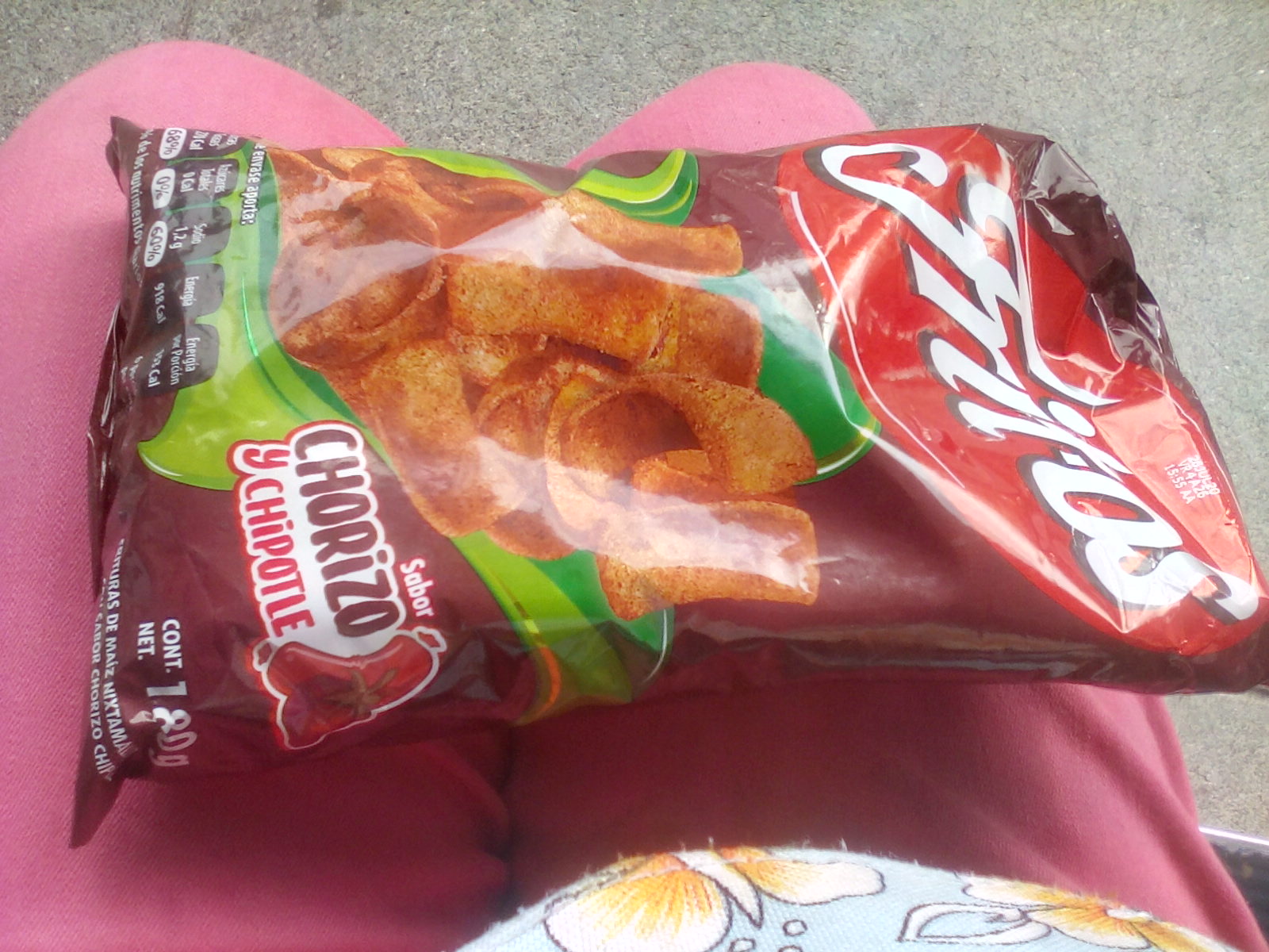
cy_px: 476
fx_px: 1283
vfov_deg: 40.7
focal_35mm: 35
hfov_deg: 52.6
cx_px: 634
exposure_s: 1/457
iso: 56
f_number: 2.8
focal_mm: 2.9
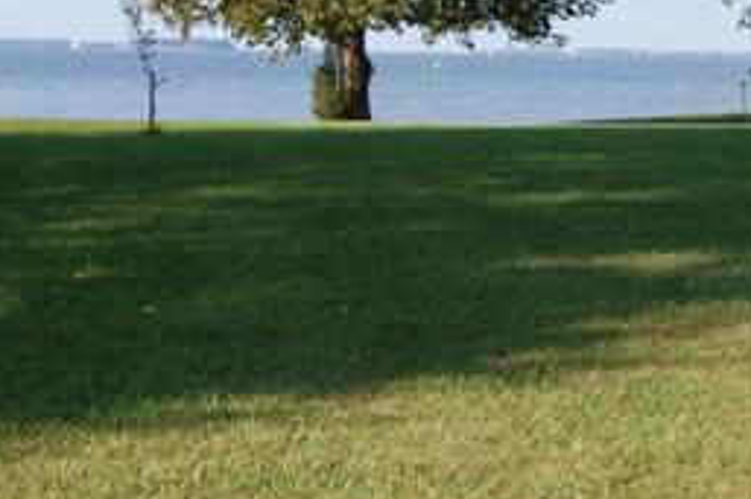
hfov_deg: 14.5
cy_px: 35
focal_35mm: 142
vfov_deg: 9.6
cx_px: 441
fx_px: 2960
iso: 200
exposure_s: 1/320
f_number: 9
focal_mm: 38
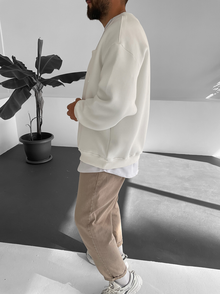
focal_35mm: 29
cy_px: 147
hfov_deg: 48.2
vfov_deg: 61.7
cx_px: 110
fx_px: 246
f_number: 1.8
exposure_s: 1/160
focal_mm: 3
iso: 16
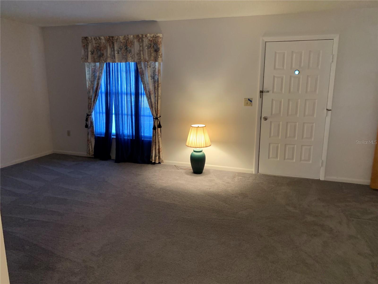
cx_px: 189
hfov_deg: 67.3
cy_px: 142
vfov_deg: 53.1
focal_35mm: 26
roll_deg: -0.5
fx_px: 284
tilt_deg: -10.2
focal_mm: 4.25
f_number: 1.8
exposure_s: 1/30
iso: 400
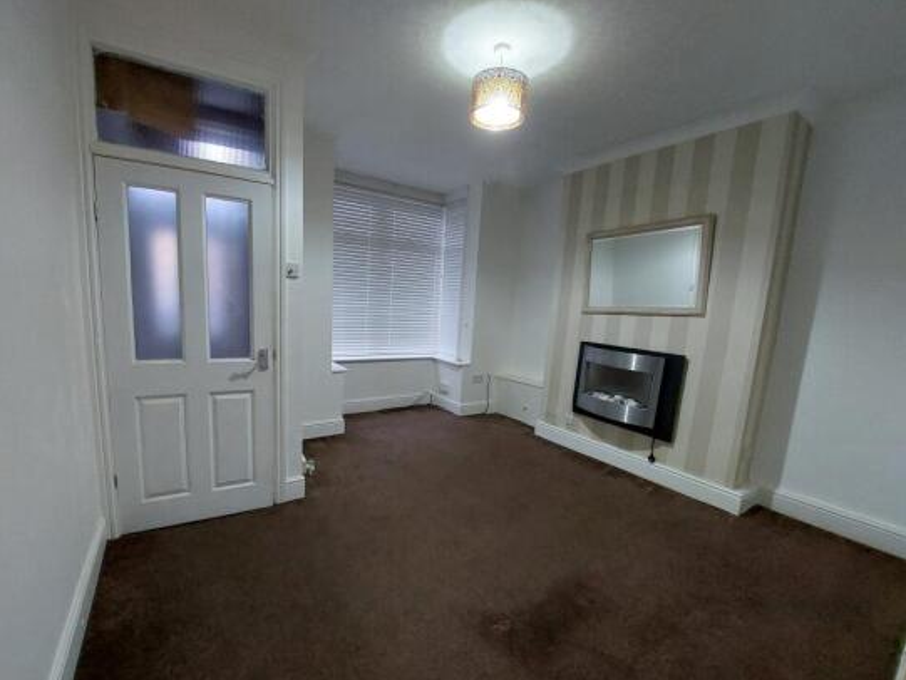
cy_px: 363
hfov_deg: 101.9
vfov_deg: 85.6
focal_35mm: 14
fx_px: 367
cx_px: 420
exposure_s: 1/33
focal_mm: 1.74
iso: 400
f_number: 2.2
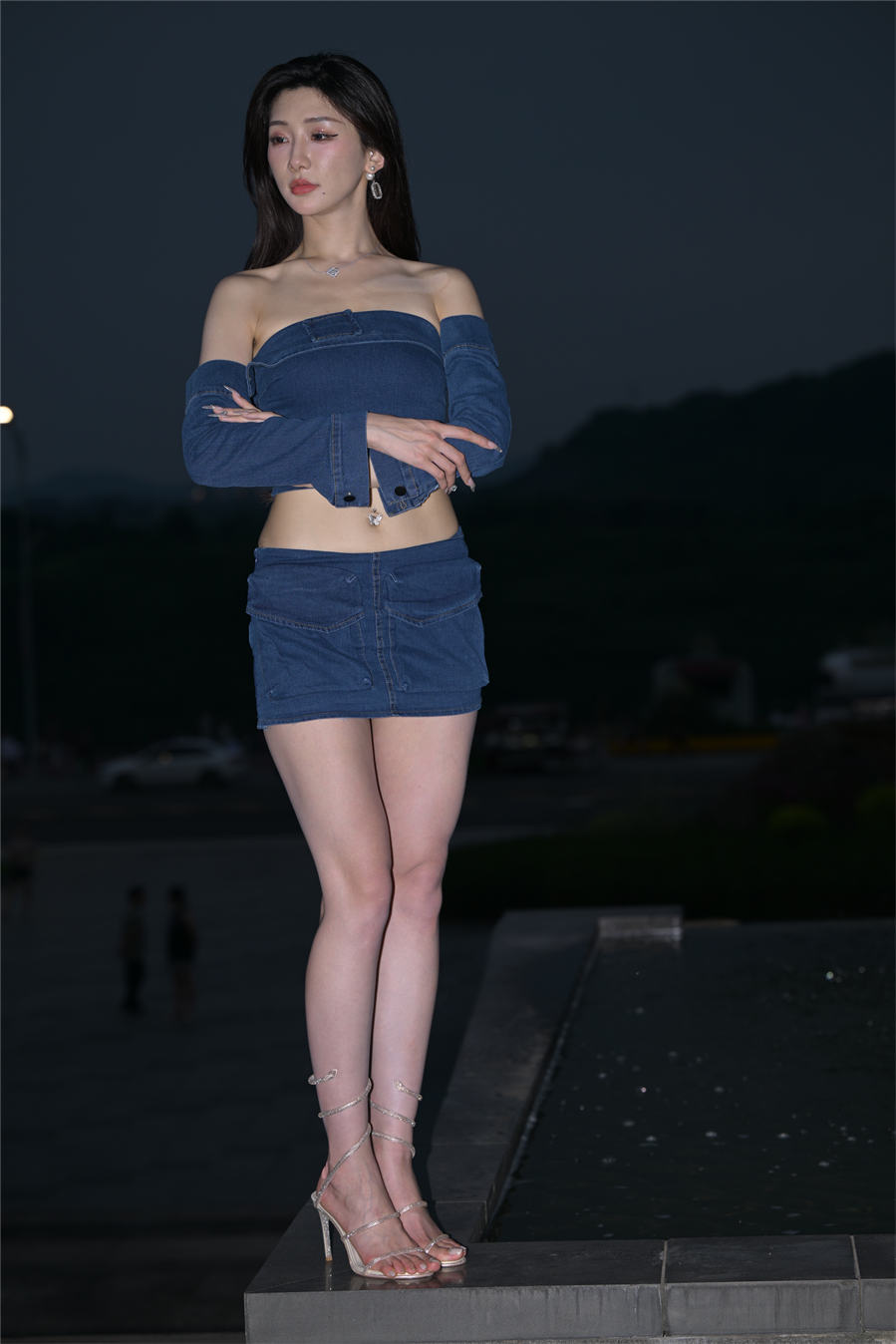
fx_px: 3060
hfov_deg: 16.7
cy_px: 672
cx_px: 448
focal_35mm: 82
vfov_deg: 24.8
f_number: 4
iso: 100
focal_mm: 82
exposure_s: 1/200
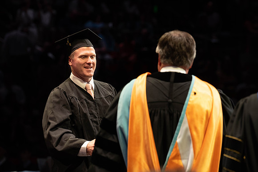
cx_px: 124
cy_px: 79
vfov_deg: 7.4
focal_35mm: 185
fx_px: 1324
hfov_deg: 11.1
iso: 1600
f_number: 4.5
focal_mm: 170
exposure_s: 1/320
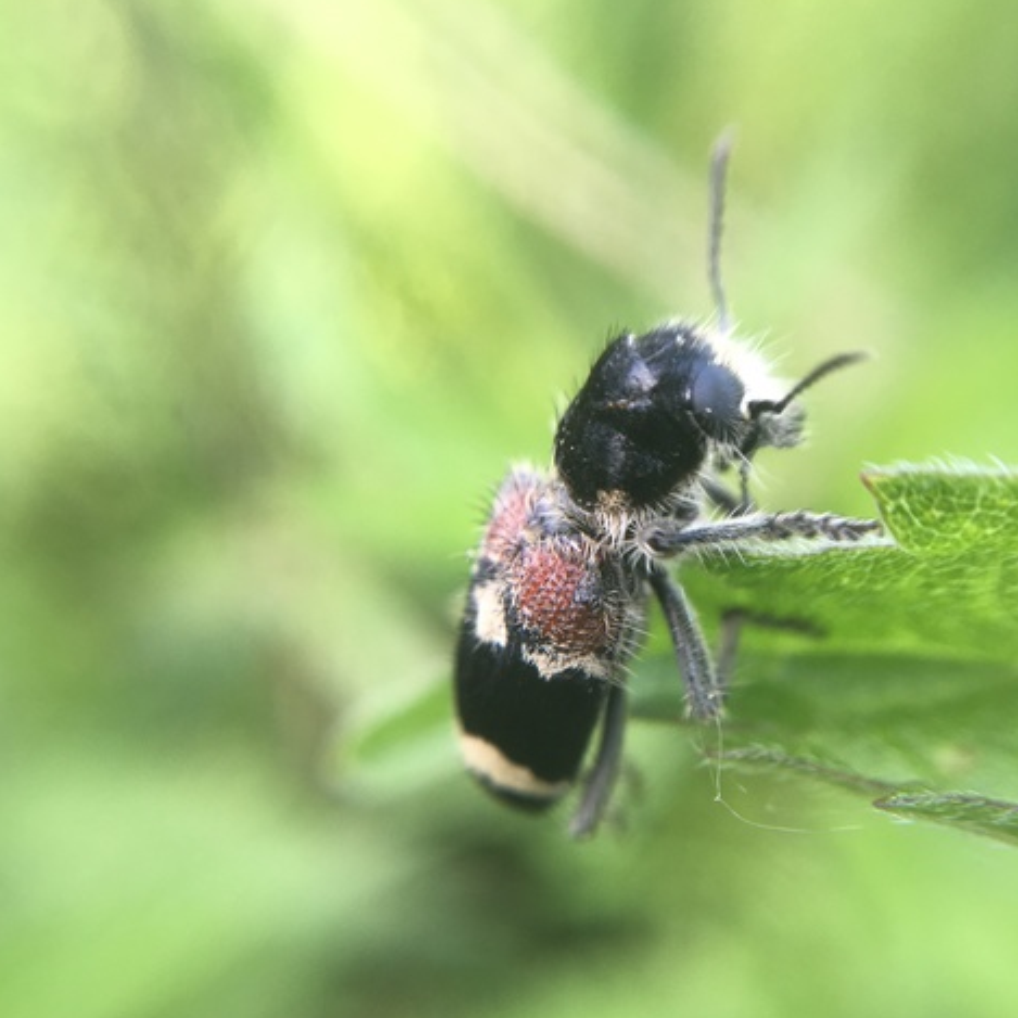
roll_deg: +21.7
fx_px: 1165
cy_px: 682
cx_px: 499
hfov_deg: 47.2
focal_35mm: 35
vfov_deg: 46.5
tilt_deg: -31.2
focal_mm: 4.15
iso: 40
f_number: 2.2
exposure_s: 1/100
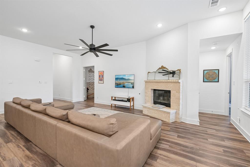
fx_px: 111
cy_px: 84
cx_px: 125
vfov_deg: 73.7
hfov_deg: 96.8
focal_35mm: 16
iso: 400
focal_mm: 16
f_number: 8
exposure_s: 1/13
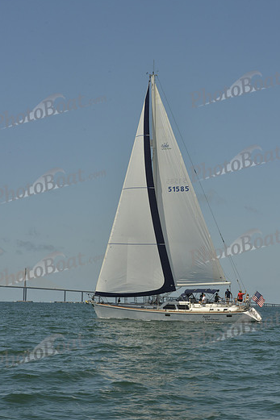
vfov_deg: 26.0
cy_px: 215
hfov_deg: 17.5
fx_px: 911
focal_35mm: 78
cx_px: 148
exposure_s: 1/500
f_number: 16
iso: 280
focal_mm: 70
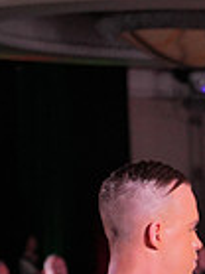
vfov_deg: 6.9
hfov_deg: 5.2
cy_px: 503
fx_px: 2222
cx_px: 360
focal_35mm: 281
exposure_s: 1/800
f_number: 2.8
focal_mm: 70
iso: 1600
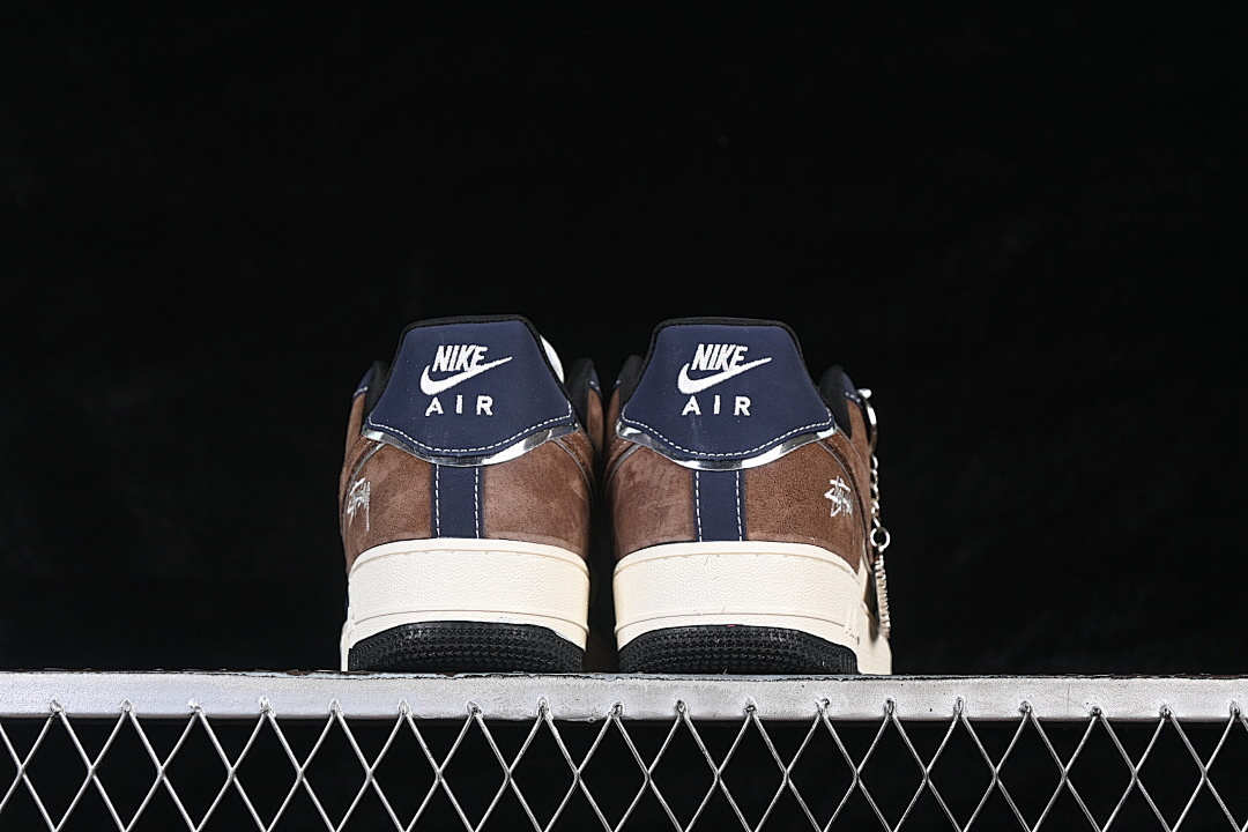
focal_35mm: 75
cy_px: 416
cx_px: 624
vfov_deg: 18.2
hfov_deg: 27.0
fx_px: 2600
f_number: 6.3
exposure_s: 1/60
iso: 160
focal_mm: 50
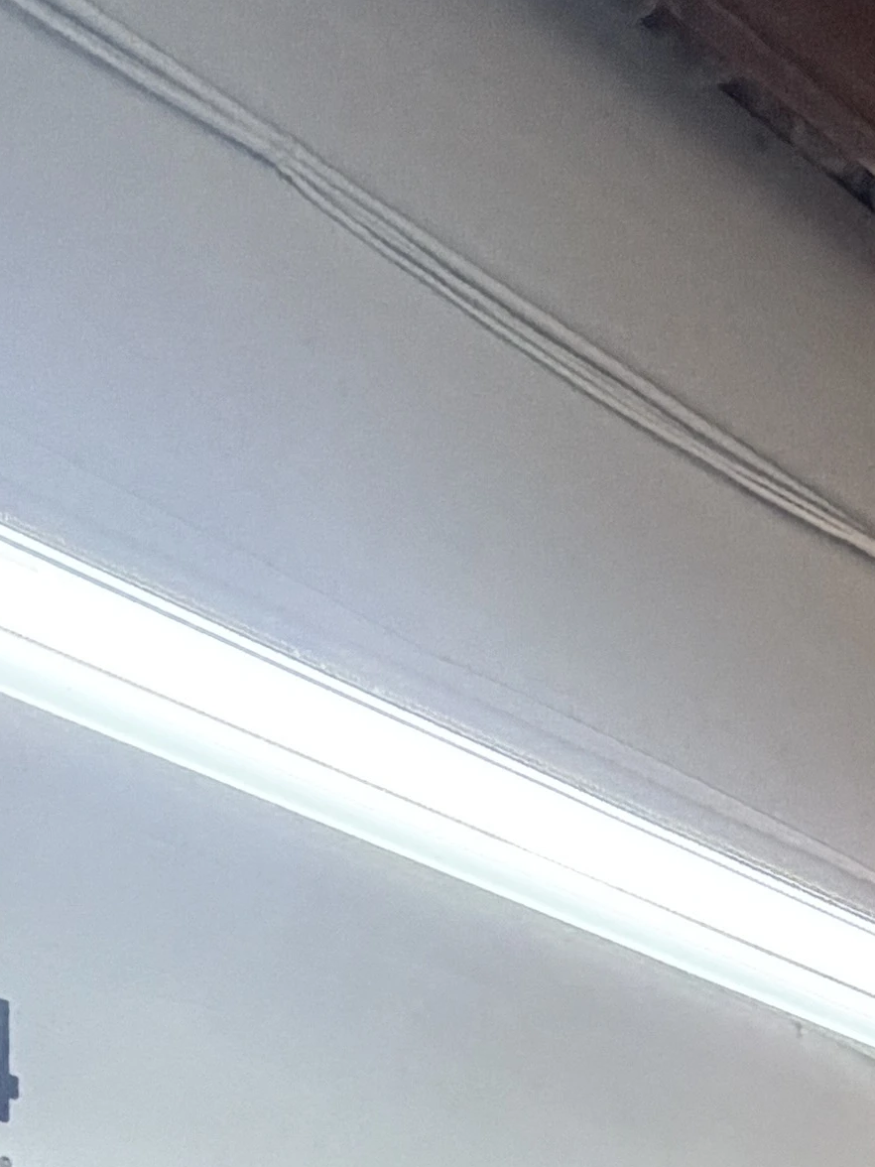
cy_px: 2038
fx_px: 2292
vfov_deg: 20.8
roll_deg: +1.1
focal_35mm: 68
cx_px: 317
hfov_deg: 21.6
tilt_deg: +6.8
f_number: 2.2
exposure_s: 1/60
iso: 500
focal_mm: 2.22
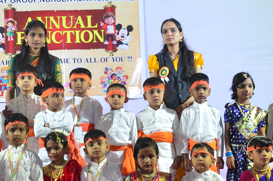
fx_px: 575
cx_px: 119
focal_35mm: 76
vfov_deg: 17.9
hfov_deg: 26.7
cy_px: 104
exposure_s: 1/100
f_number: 4
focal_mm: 20
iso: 800
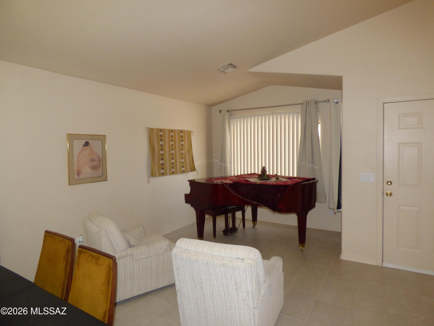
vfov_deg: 66.0
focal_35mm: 20
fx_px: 251
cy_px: 163
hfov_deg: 81.7
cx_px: 217
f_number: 2.8
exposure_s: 1/60
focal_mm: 3.58
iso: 320
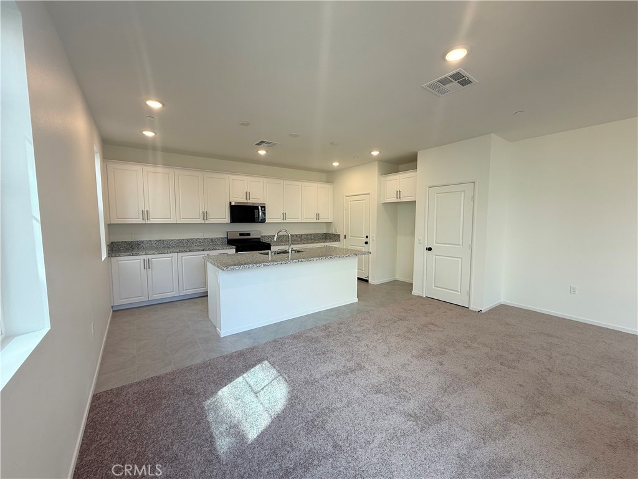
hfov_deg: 102.1
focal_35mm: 14
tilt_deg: -3.8
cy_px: 240
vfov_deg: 85.7
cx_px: 319
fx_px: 258
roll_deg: -0.2
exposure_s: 1/99
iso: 50
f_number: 2.2
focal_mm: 2.22
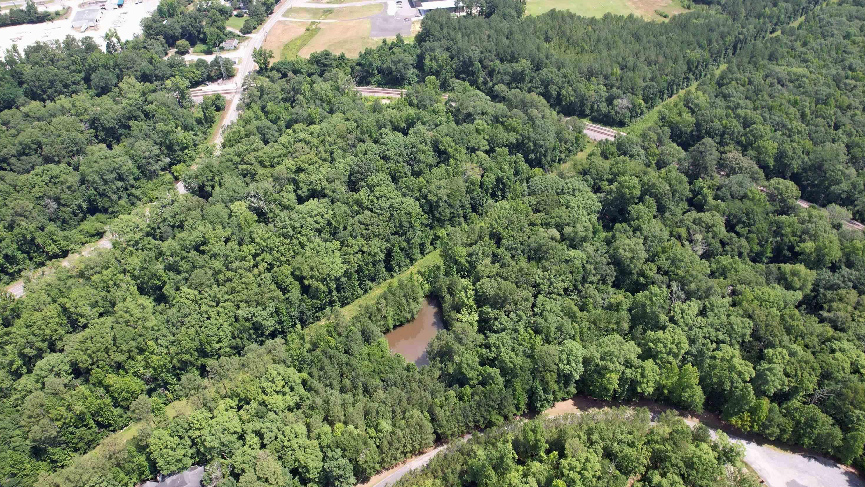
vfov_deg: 47.5
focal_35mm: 24
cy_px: 208
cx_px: 428
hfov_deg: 76.3
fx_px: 550
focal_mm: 8.38
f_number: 2.8
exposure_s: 1/725
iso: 100
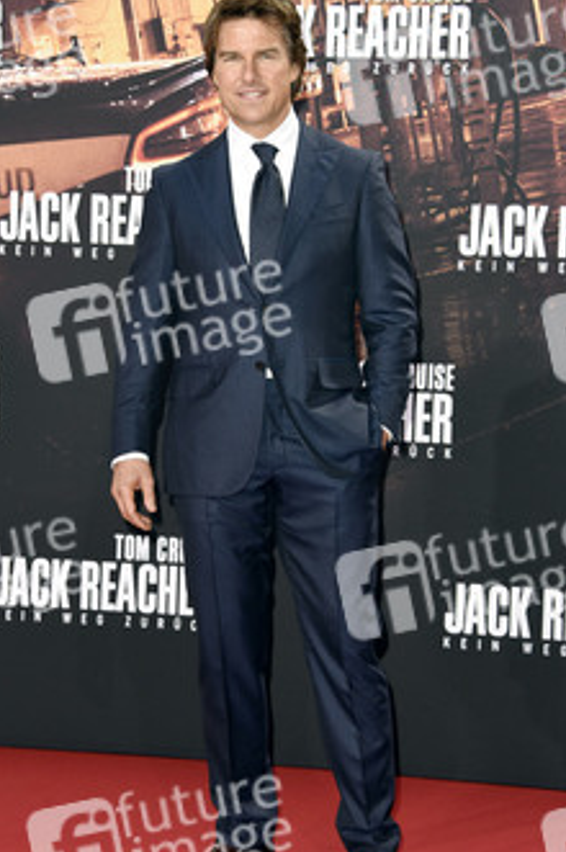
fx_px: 2339
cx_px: 234
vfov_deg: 20.6
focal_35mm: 99
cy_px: 450
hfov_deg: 13.8
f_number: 5.6
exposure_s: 1/250
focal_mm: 82
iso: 800
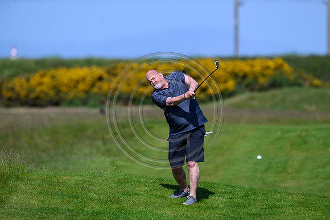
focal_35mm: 400
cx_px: 165
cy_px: 110
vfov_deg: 3.4
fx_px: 3667
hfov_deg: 5.2
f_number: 4.5
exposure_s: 1/5000
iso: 500
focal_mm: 400
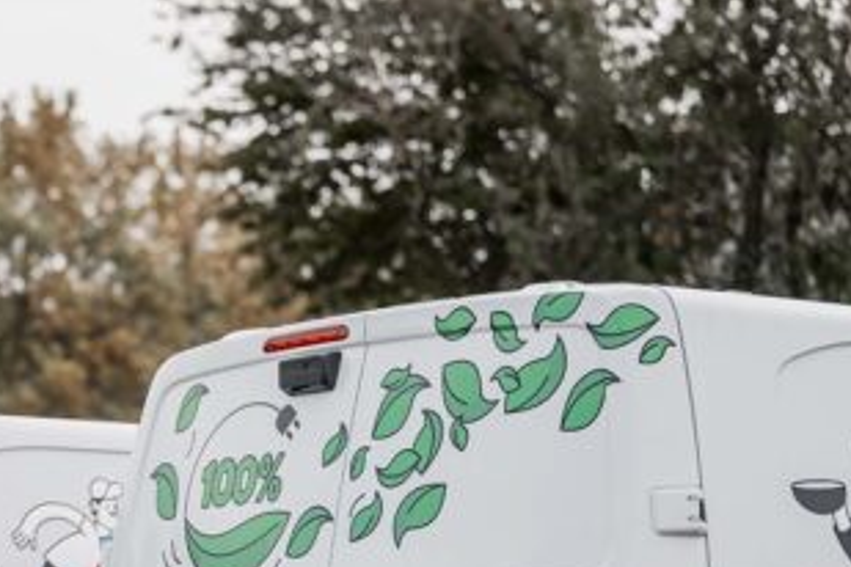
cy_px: 584
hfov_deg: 12.0
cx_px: -74
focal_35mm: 169
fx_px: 3995
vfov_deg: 8.1
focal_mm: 75
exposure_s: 1/1600
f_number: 2.8
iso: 200
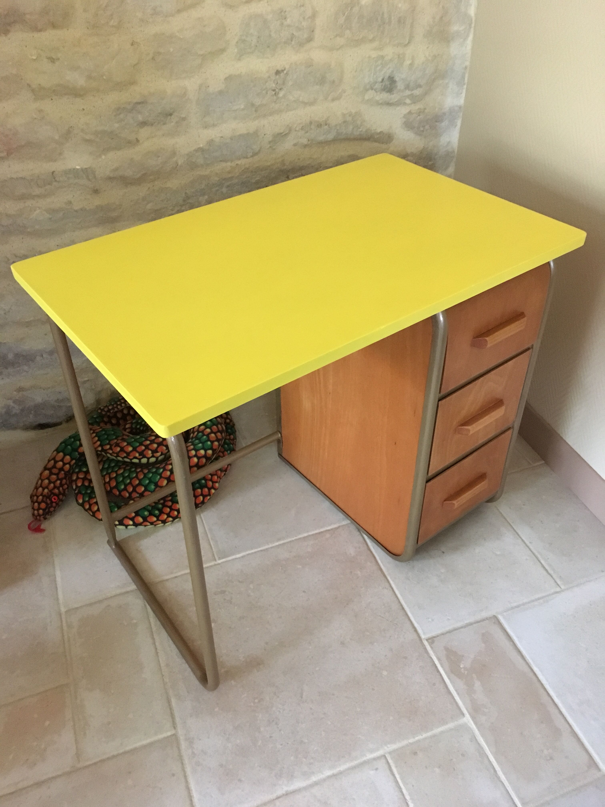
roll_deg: +2.5
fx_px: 676
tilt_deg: -40.5
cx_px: 302
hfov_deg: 48.2
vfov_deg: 61.7
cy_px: 404
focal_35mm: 29
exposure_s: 1/17
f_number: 2.2
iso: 320
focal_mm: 4.15
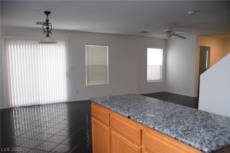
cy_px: 76
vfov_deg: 48.0
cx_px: 115
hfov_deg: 67.4
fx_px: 173
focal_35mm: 27
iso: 640
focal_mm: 18
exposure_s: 1/60
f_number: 4
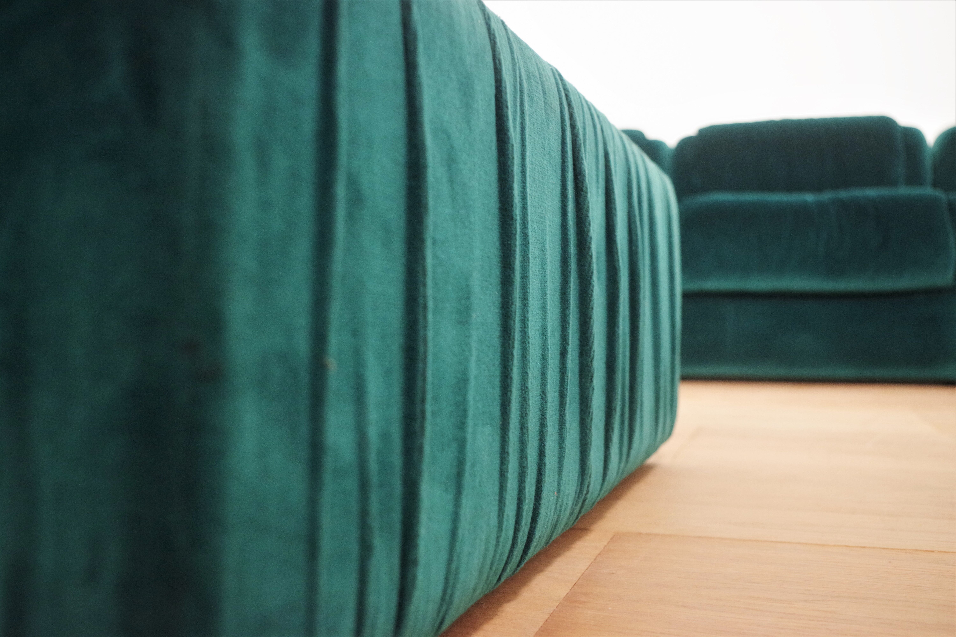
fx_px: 956
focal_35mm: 36
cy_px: 318
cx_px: 478
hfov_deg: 53.1
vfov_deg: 36.9
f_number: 4
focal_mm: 24.38
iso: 1600
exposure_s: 1/60
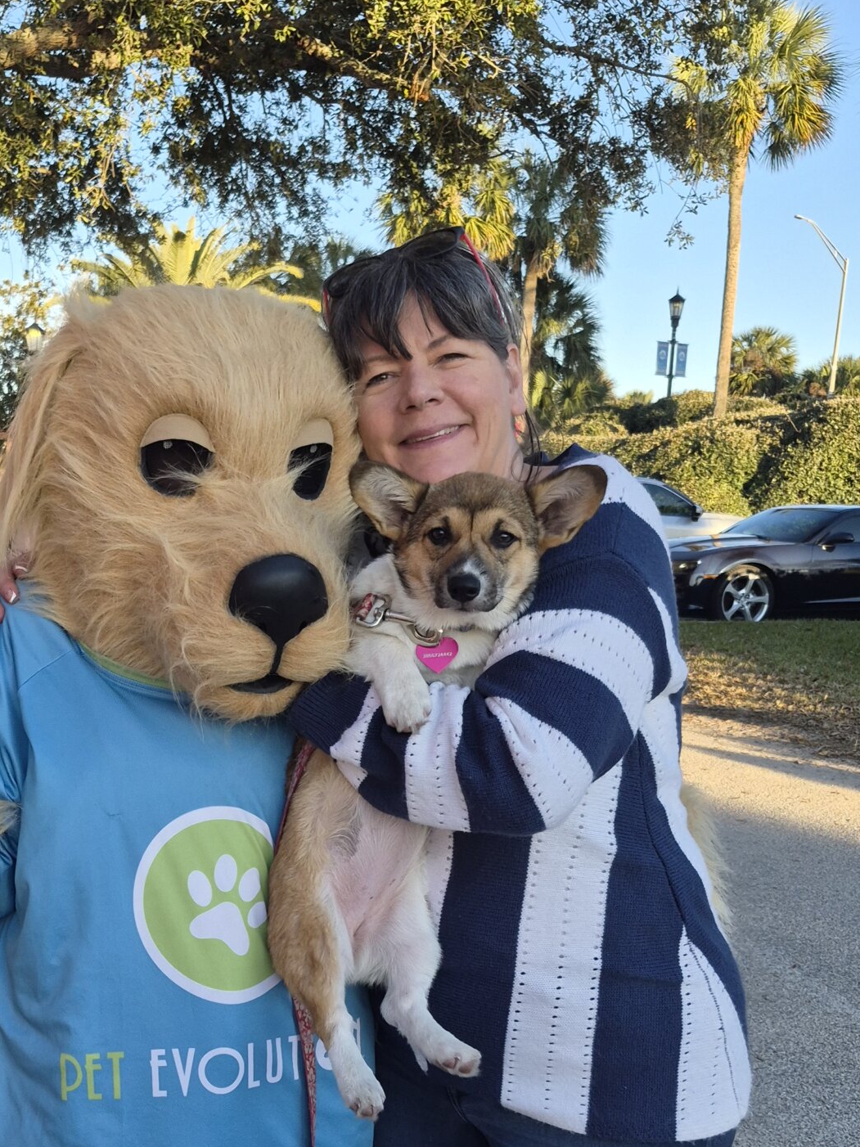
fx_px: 1392
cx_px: 250
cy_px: 796
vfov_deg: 43.9
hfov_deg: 33.9
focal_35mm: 42
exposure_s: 1/1296
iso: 80
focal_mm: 5.4
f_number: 1.8
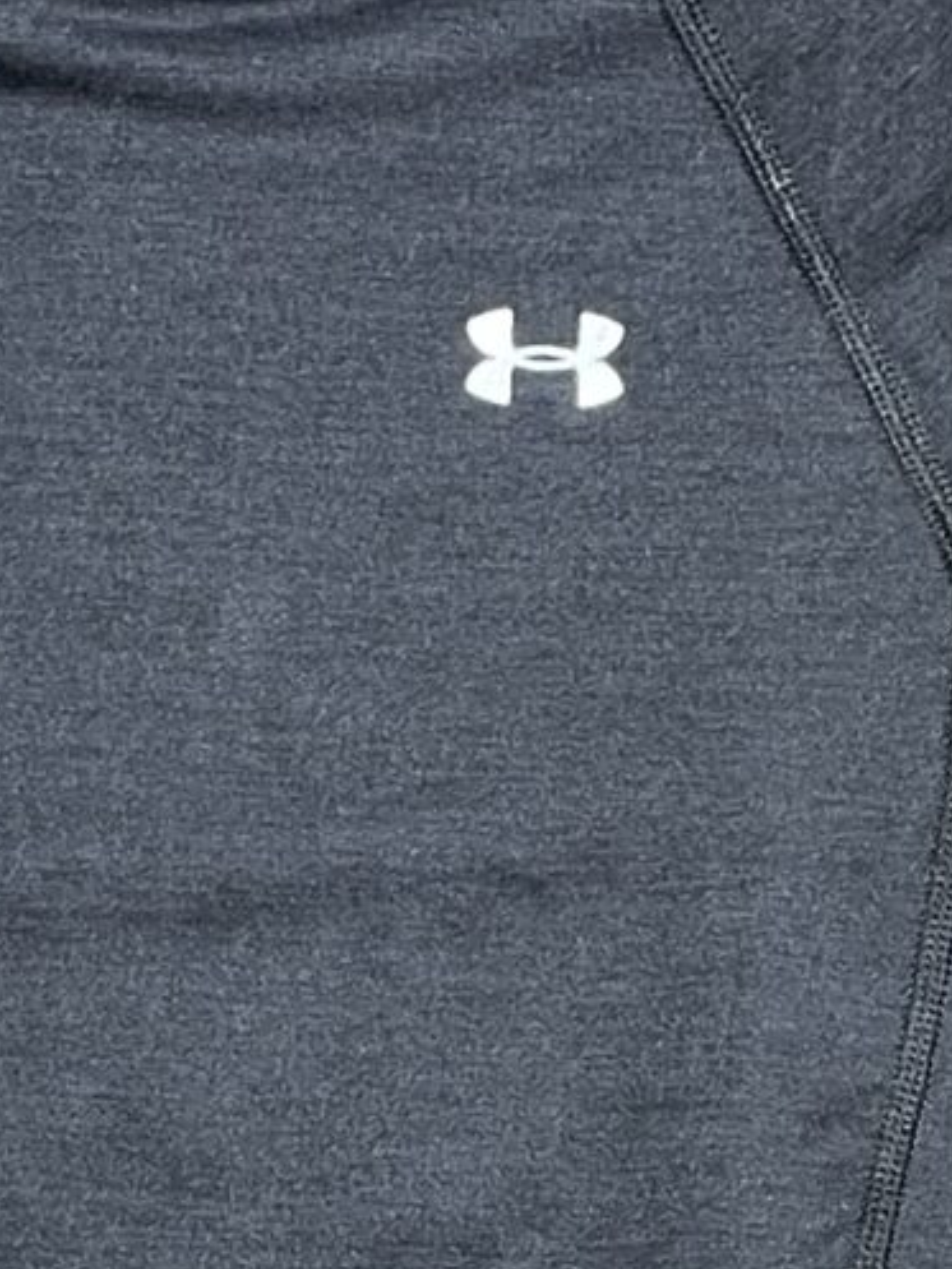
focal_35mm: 134
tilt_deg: -57.3
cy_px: 1874
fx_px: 4912
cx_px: 291
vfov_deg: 13.9
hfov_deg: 11.1
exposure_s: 1/50
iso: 160
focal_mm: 4.2
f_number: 1.6
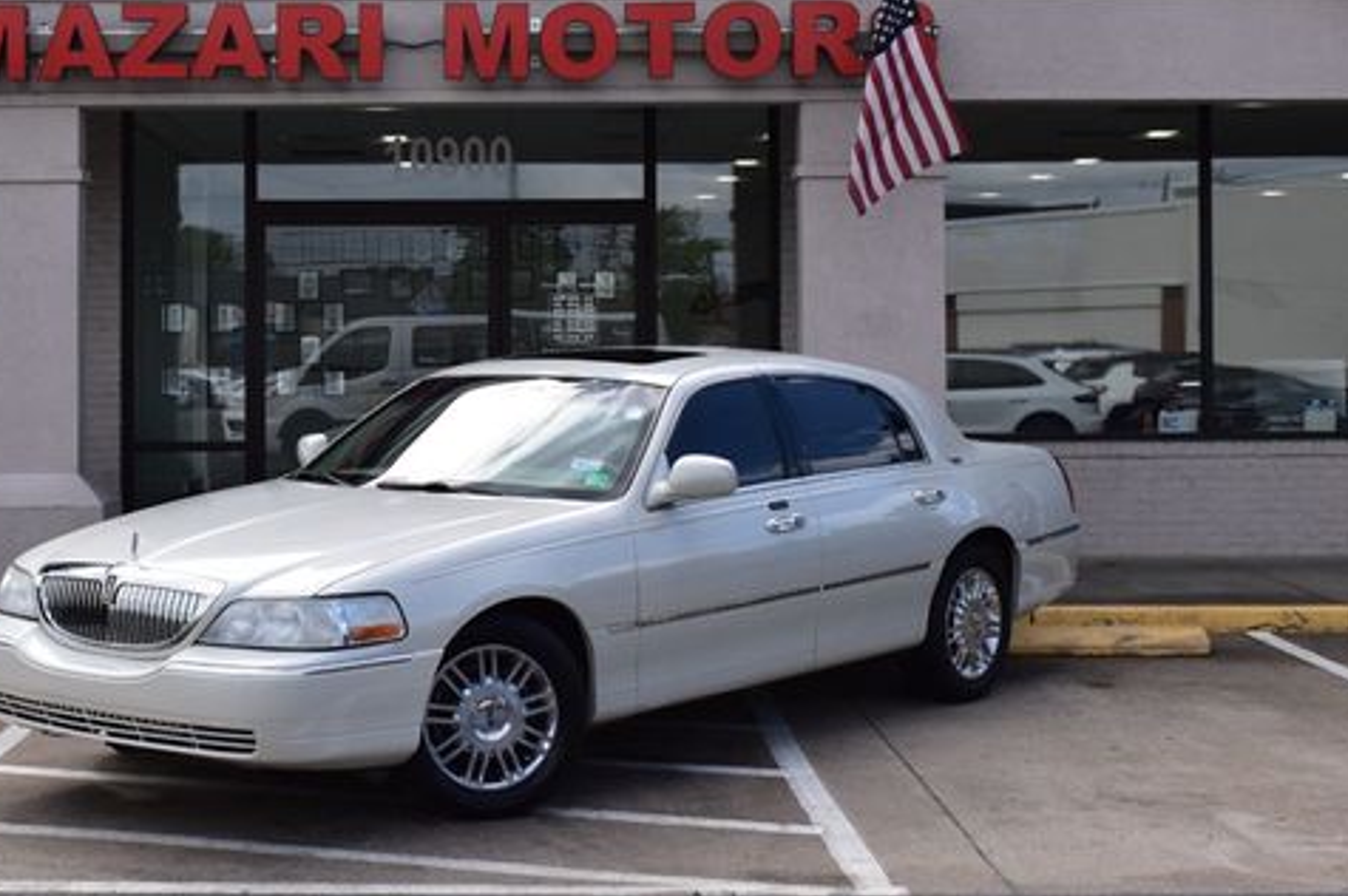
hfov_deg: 31.8
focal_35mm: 63
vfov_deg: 21.6
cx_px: 457
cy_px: 323
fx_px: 2345
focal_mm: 31
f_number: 11
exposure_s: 1/400
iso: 400
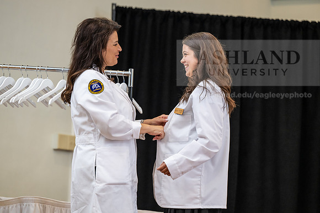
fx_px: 1334
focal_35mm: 150
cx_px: 160
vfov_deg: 9.2
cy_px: 106
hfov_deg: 13.7
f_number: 3.5
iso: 1600
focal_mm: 150
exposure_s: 1/200
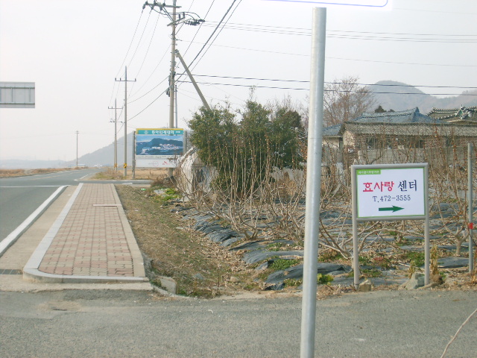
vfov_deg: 24.0
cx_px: 238
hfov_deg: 31.7
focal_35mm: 61
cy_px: 179
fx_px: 841
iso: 104
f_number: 3.6
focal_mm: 10.3
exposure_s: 1/350
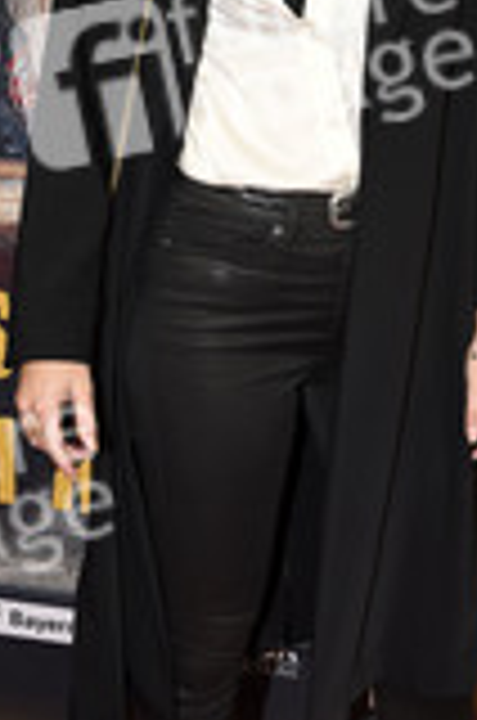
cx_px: 374
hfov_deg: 14.3
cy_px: 288
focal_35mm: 95
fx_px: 1896
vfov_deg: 21.5
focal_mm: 38
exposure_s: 1/125
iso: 800
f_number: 6.3
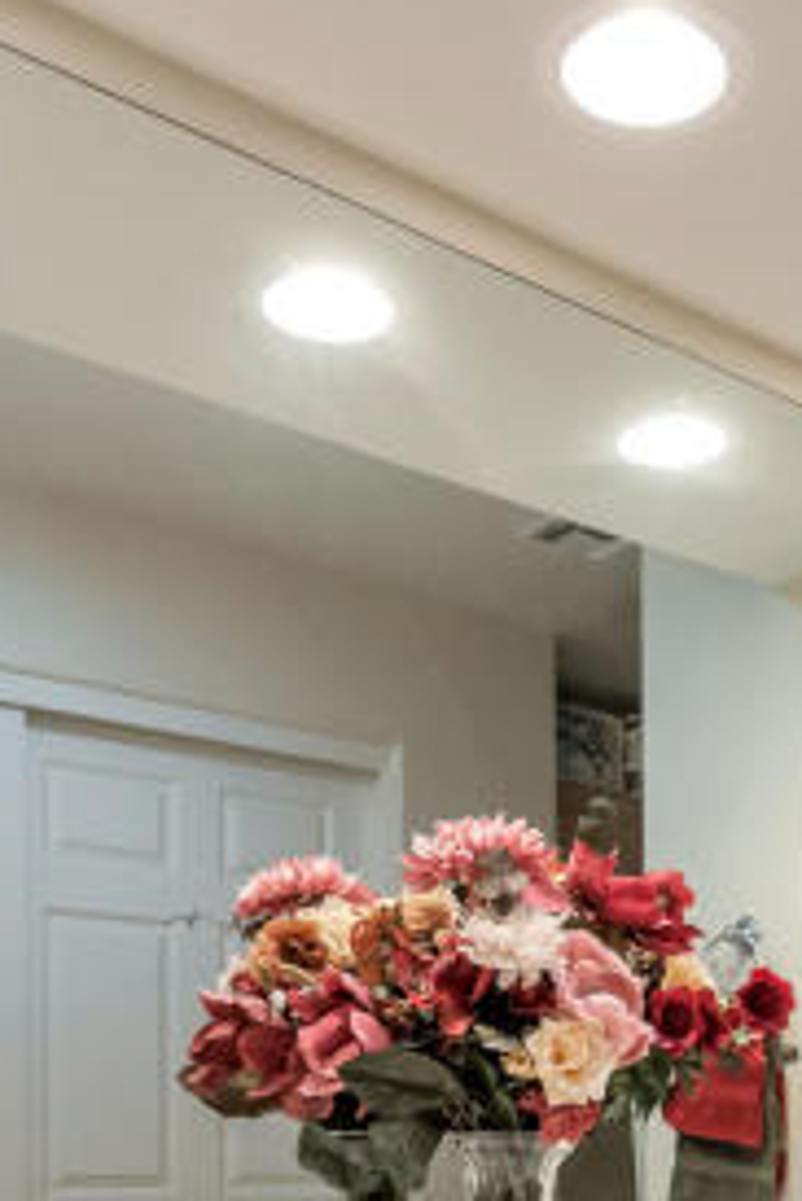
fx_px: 1402
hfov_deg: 31.3
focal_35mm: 42
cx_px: 614
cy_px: 1164
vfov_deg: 41.2
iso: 3200
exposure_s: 1/80
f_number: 7.1
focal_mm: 15
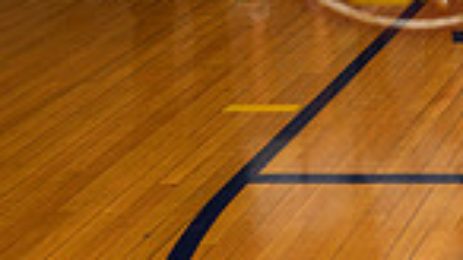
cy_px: -256
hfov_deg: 16.5
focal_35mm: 108
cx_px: 843
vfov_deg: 10.3
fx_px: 1325
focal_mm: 24
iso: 125
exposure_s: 1/125
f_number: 7.1
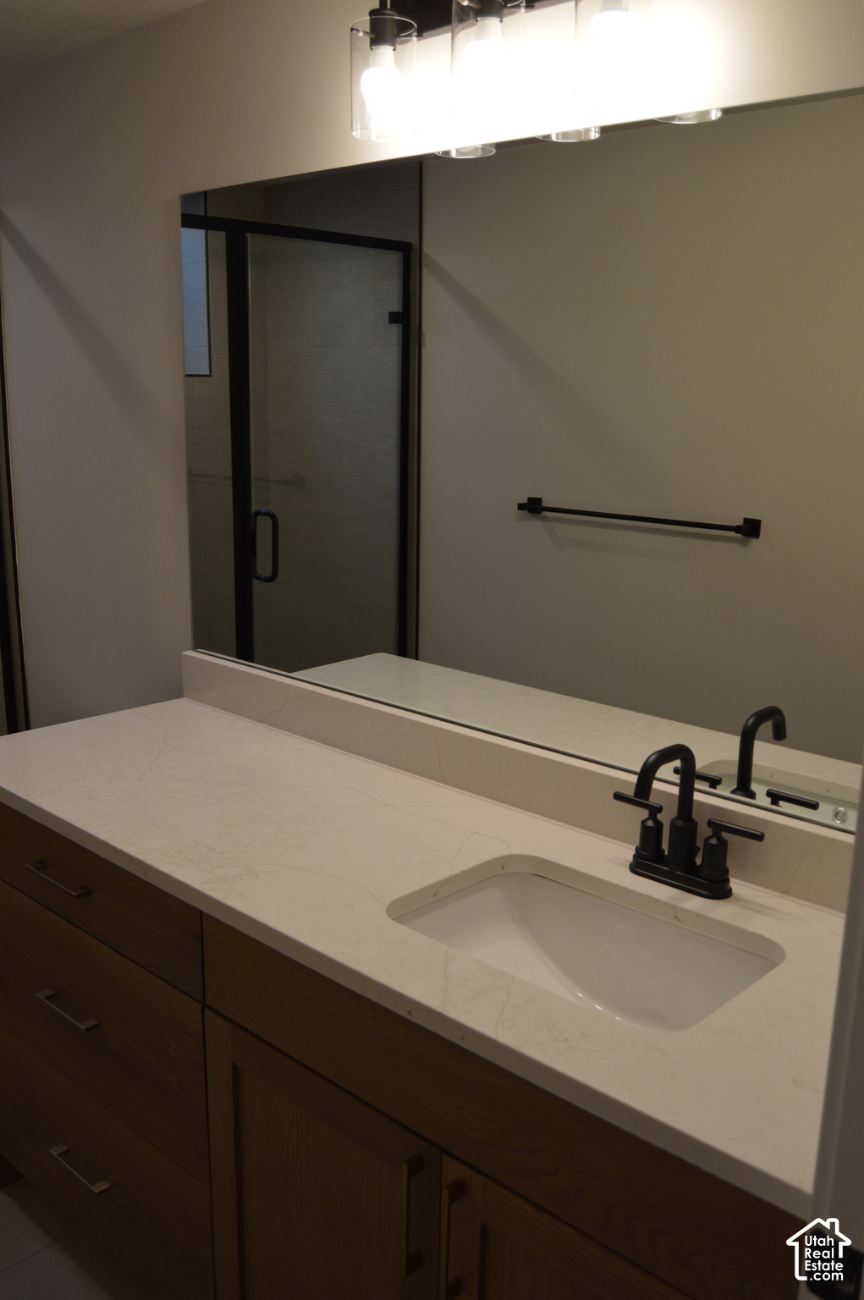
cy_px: 650
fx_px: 1082
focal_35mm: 30
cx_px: 432
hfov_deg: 43.5
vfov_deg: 62.0
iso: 400
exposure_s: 1/100
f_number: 5
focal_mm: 20
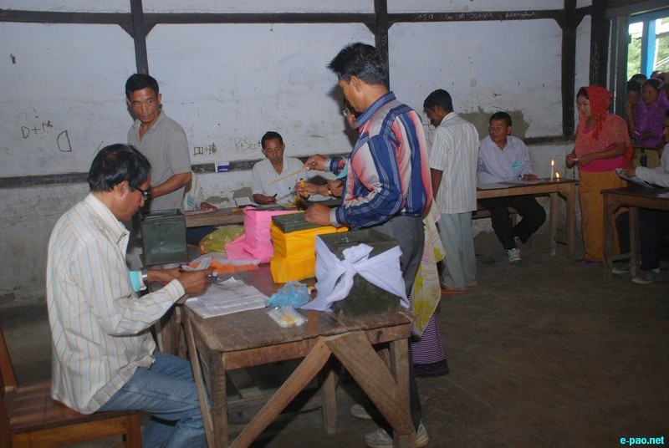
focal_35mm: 39
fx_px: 726
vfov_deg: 34.3
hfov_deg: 49.5
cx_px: 334
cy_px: 224
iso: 200
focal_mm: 26
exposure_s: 1/60
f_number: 4
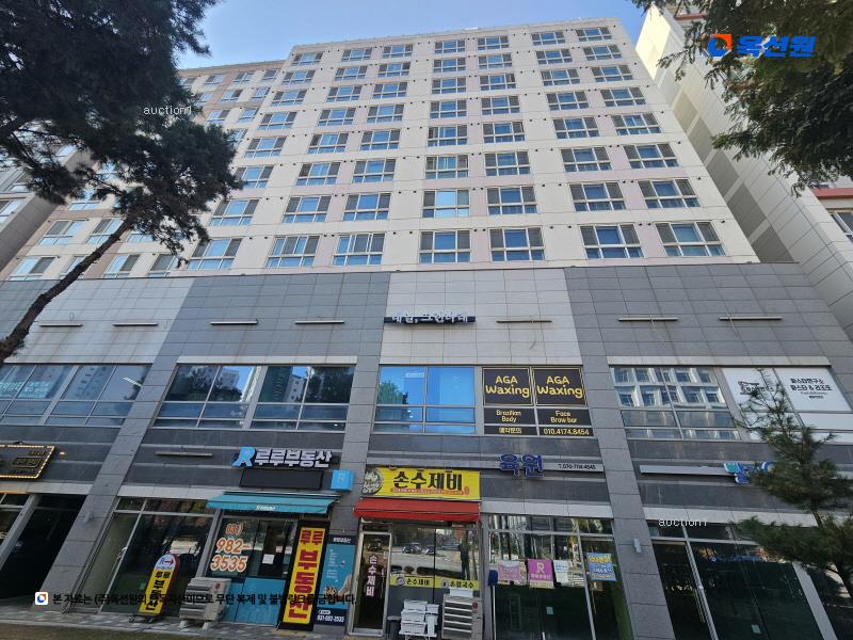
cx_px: 426
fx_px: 320
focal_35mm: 13
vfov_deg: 89.9
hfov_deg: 106.2
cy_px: 320
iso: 50
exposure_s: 1/556
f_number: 2.2
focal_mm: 2.2
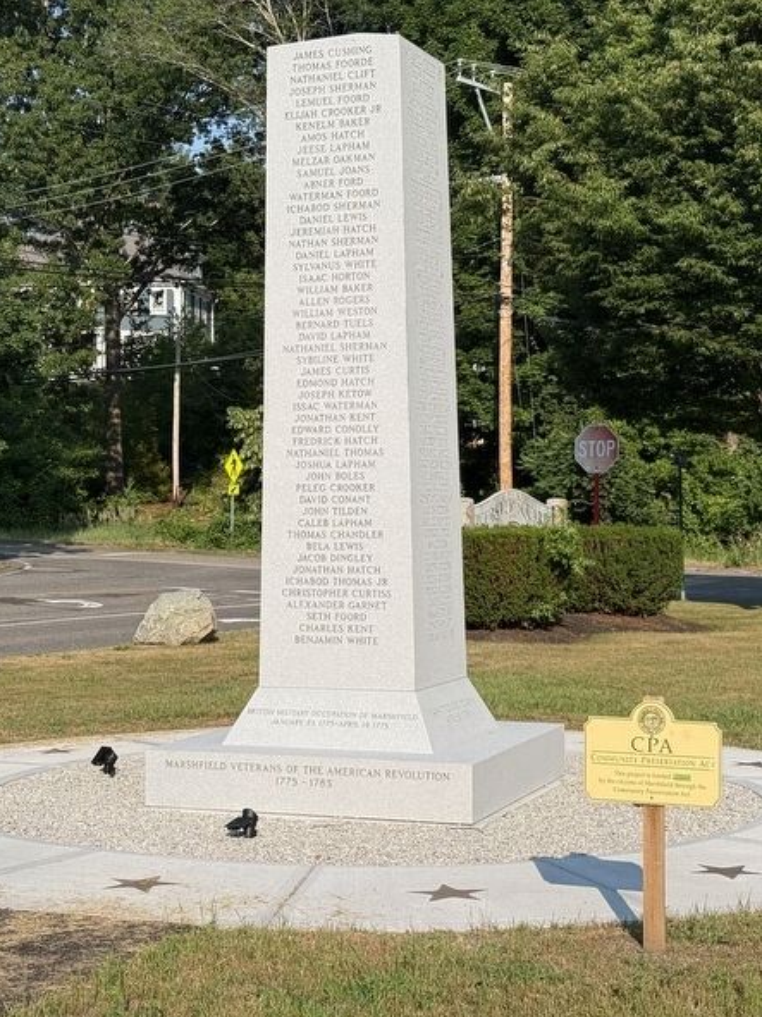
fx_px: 1908
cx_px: 378
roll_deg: -0.8
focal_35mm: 65
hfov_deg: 22.6
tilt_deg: +0.3
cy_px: 515
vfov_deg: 29.8
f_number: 1.78
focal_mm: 6.76
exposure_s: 1/5208
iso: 80
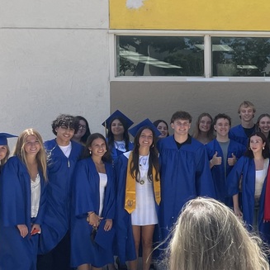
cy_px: 125
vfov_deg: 24.0
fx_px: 635
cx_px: 363
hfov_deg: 21.4
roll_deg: +0.1
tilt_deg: -1.5
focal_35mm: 72
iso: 32
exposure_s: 1/1435
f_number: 1.6
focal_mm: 4.2
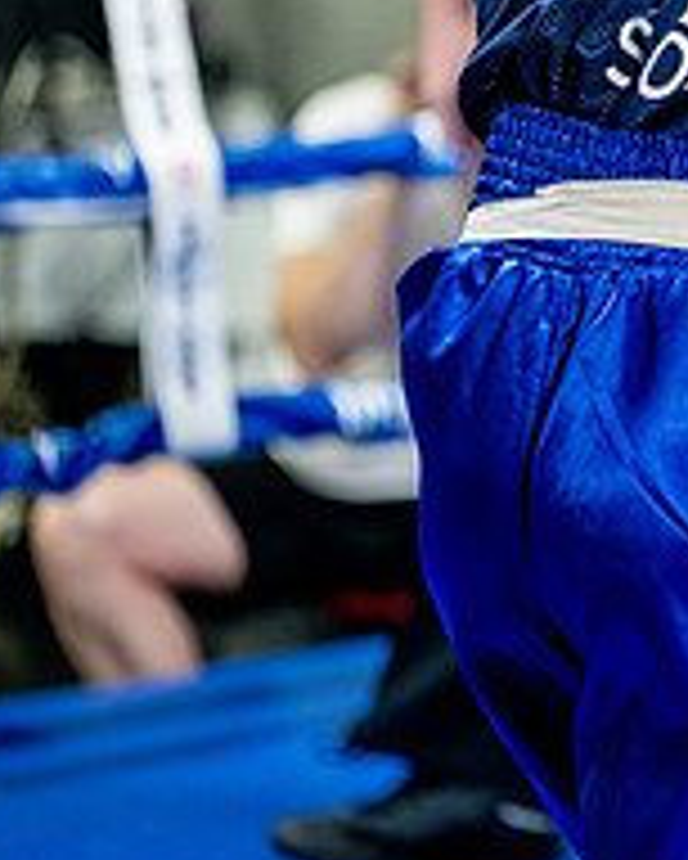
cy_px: 65
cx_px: 1241
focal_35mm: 251
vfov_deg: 7.7
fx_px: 6384
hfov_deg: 6.1
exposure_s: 1/800
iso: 4000
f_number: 2
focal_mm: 88
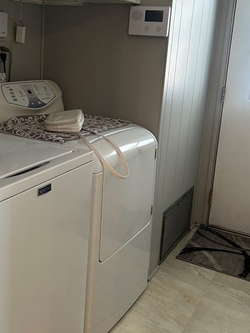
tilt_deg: -11.5
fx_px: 443
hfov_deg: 31.4
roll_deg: -3.2
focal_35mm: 46
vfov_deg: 41.0
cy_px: 127
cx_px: 95
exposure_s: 1/60
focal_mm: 5.7
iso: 125
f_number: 1.5
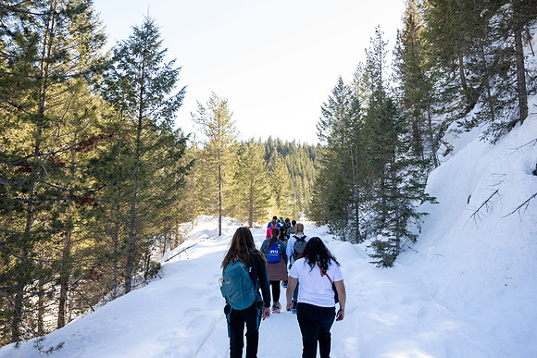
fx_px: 395
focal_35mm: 26
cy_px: 179
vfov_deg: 48.8
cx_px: 268
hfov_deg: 68.4
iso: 640
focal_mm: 26.5
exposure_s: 1/500
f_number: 5
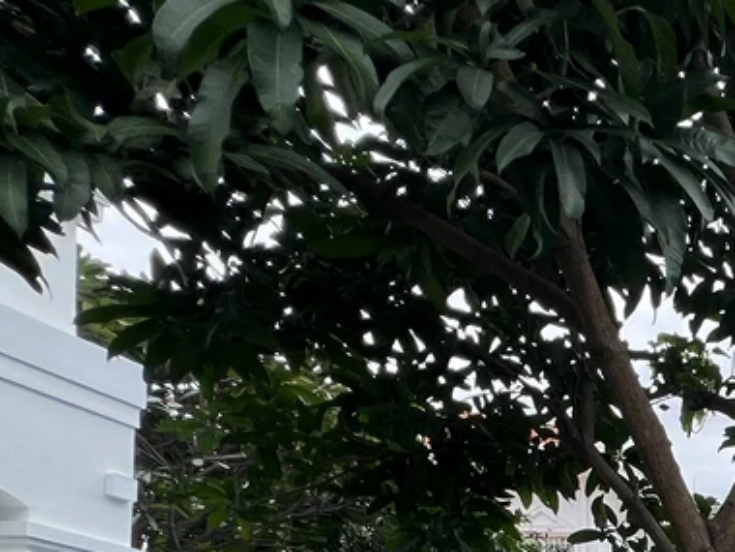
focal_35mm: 41
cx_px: 1122
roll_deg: +0.5
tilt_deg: +1.4
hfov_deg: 28.2
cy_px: 779
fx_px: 871
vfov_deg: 27.2
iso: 32
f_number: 1.8
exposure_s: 1/615
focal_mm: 1.57
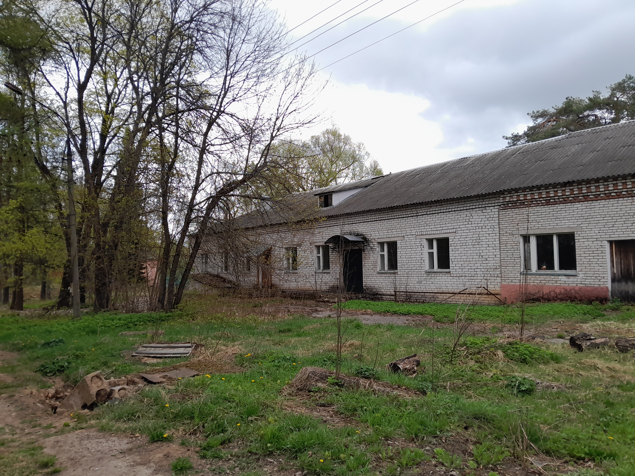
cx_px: 318
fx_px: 477
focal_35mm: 26
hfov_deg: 67.3
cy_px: 238
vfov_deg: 53.1
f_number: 1.8
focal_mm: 3.98
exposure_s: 1/167
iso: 40
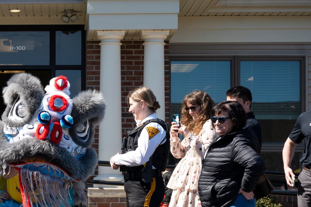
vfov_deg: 14.2
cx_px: 41
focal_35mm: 96
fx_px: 829
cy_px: 150
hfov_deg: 20.9
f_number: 5
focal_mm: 42
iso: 400
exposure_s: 1/1600
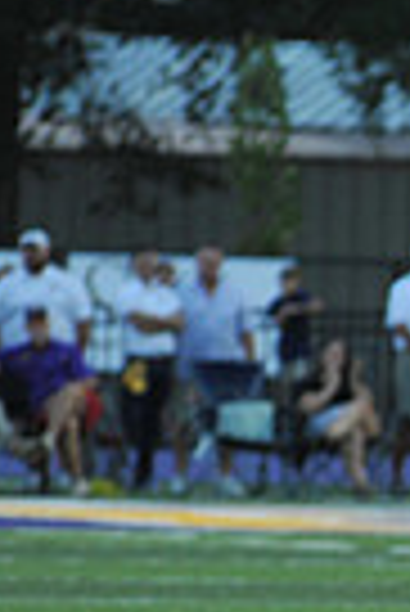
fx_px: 14534
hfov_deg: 1.6
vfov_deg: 2.4
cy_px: 508
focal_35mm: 853
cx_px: 1248
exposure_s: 1/400
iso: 1600
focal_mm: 200
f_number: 6.3
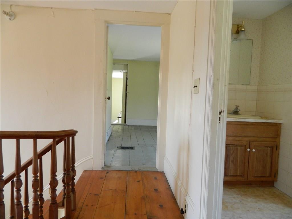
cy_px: 110
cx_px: 146
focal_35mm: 25
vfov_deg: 54.9
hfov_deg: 69.4
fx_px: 211
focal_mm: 4.5
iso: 200
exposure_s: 1/30
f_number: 3.1
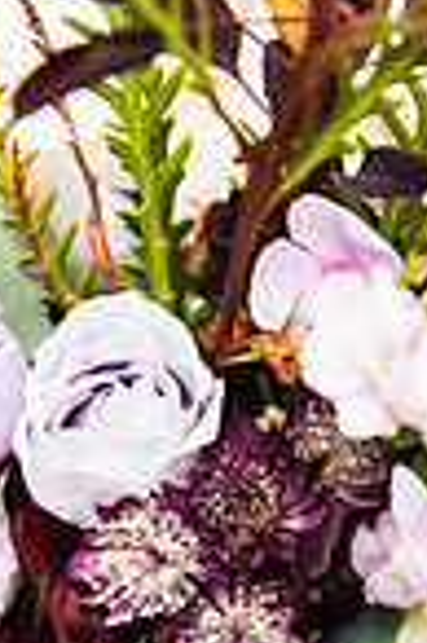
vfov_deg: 9.4
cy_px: 788
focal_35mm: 216
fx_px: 3852
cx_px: 277
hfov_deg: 6.3
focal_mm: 70
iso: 250
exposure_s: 1/100
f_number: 3.5
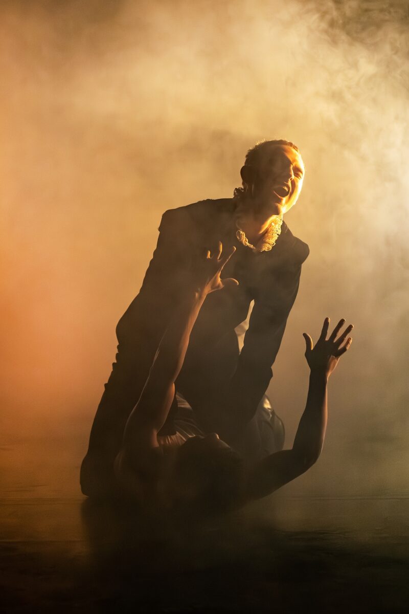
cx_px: 204
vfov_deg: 17.1
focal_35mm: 120
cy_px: 307
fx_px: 2045
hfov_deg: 11.4
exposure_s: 1/500
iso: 5000
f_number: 2.8
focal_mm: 120
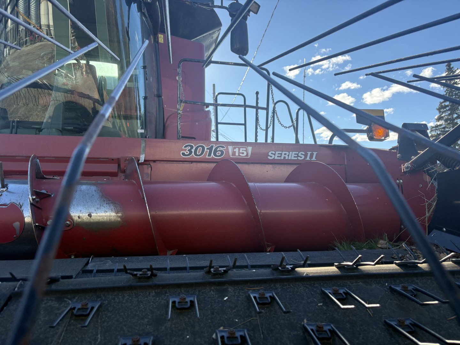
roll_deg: +0.4
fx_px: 346
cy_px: 172
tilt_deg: +3.9
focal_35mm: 26
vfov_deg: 53.1
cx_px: 230
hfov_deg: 67.3
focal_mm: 5.96
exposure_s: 1/1517
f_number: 1.6
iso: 64
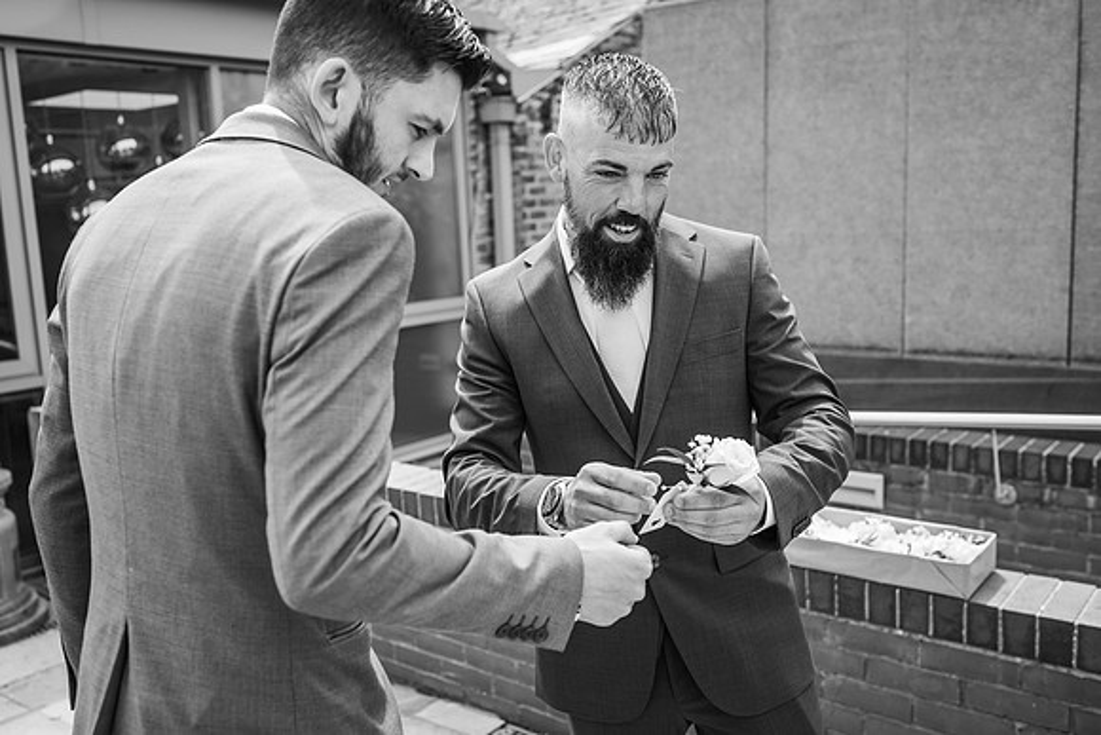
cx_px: 550
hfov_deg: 54.4
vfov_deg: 37.9
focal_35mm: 35
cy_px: 368
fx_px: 1071
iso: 160
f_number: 3.5
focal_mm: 35
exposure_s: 1/640
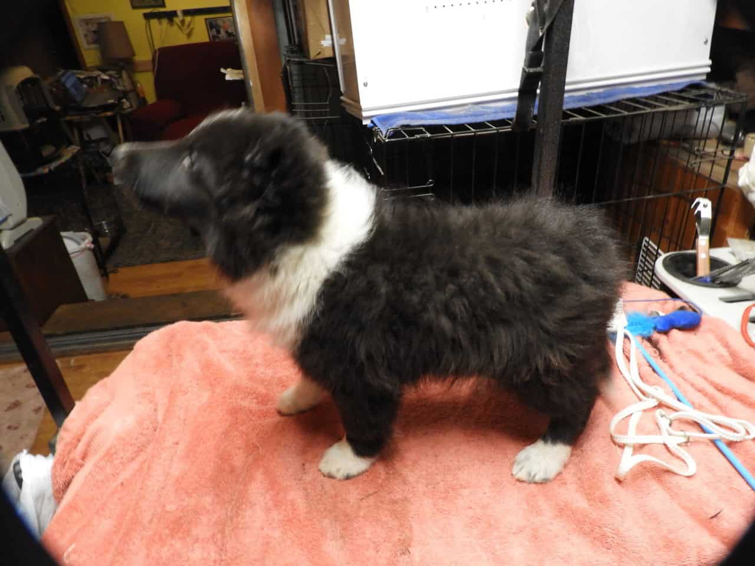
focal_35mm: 24
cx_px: 378
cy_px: 283
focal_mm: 4.3
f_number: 3.3
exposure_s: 1/25
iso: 400
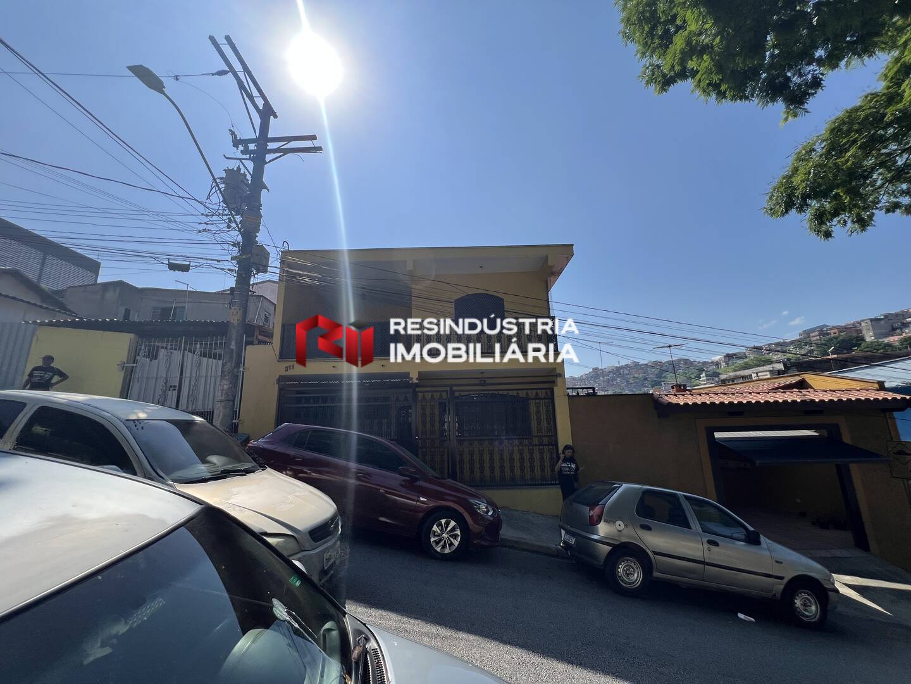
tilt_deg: +7.7
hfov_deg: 106.2
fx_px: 342
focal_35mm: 13
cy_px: 342
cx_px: 456
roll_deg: +1.6
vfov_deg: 89.9
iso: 32
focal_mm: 1.57
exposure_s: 1/1908
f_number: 1.8
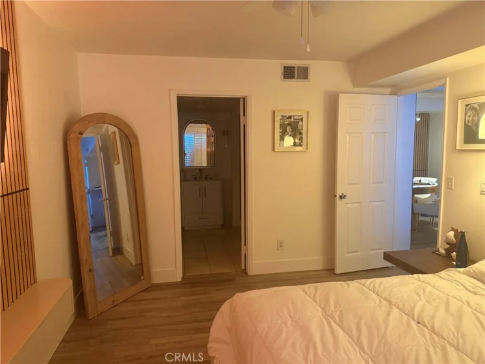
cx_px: 242
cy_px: 182
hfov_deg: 71.6
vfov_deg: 56.8
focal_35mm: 24
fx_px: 336
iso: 400
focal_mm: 6.76
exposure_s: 1/60
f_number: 1.78
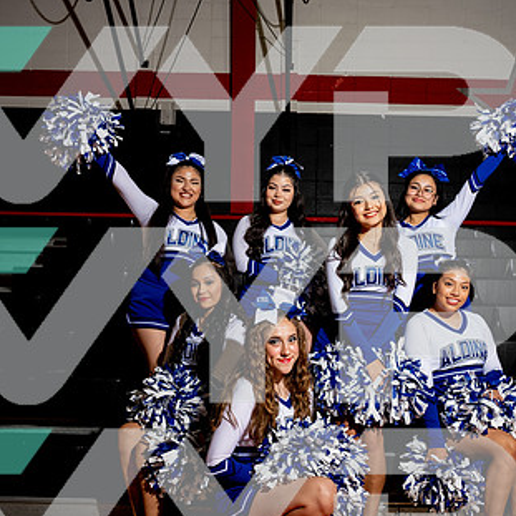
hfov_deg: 43.7
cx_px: 307
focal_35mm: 38
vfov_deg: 43.6
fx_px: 641
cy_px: 316
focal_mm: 24
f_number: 5.6
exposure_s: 1/160
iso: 100
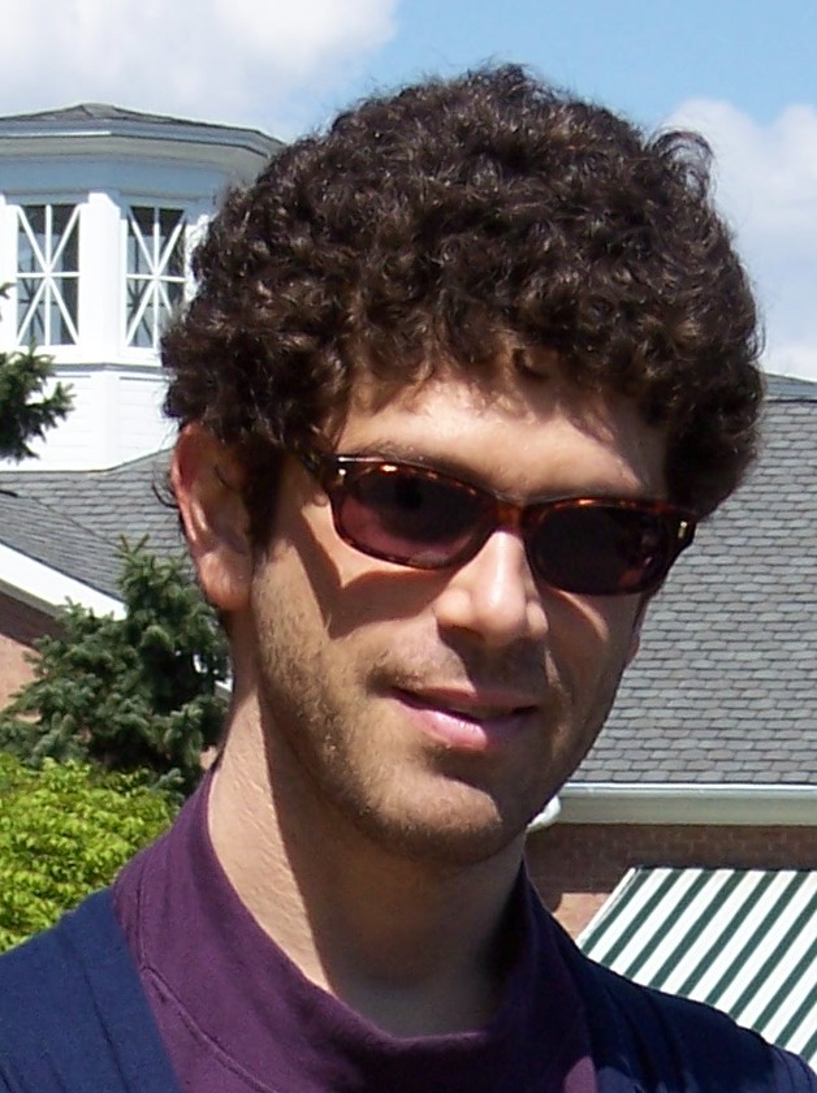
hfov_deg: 16.6
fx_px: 2806
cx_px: 408
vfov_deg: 22.0
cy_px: 546
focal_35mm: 89
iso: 80
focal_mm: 14.8
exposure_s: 1/500
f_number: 5.6
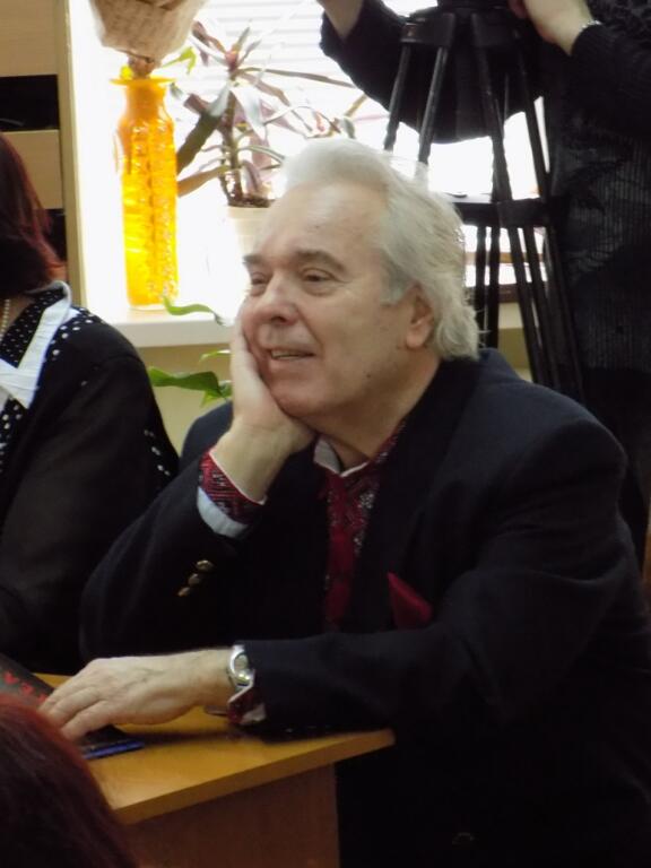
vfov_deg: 12.8
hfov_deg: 9.6
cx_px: 326
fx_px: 3862
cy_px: 434
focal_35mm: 154
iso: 800
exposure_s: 1/50
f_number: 5.2
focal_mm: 27.3
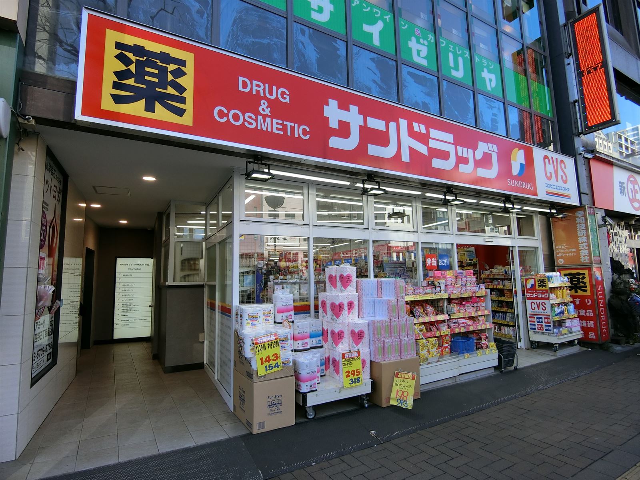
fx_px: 351
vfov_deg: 68.7
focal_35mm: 19
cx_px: 320
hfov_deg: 84.7
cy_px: 240
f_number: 2.7
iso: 80
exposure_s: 1/400
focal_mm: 4.06
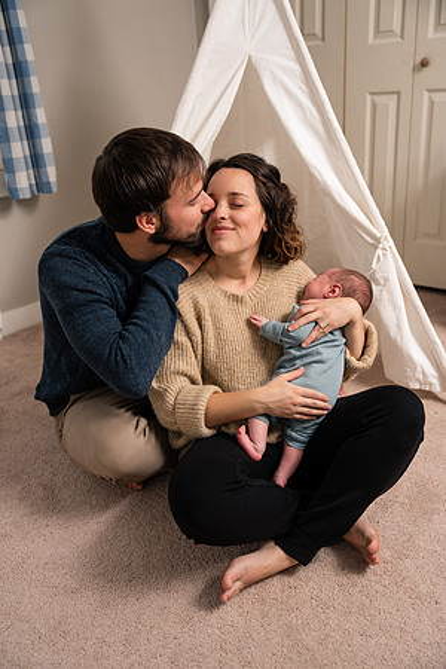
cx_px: 223
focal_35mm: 33
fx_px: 613
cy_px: 334
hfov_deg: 40.0
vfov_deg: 57.2
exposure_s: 1/250
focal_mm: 33
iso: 500
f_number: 2.8
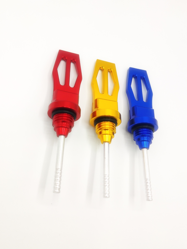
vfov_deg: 69.4
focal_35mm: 25
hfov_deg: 54.9
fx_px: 180
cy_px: 124
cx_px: 94
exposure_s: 1/500
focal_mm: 4.71
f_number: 1.79
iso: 100
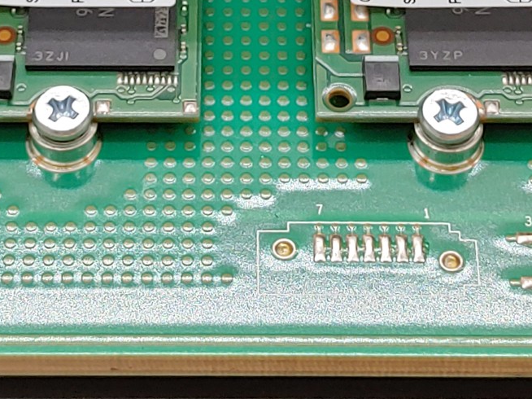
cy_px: 10
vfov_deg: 11.3
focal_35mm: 130
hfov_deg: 15.2
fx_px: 1997
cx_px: 227
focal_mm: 4.36
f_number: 1.8
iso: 50
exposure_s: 1/83
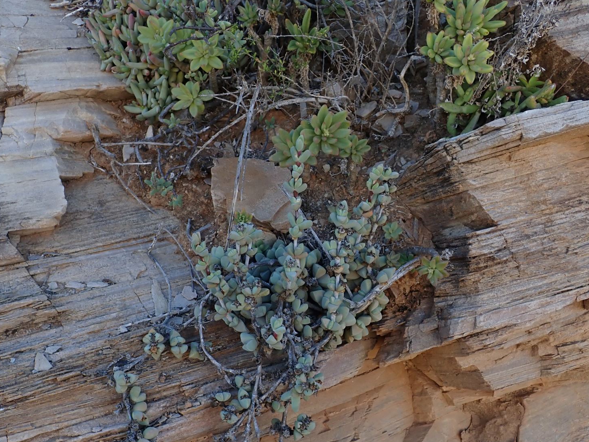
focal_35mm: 41
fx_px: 698
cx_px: 278
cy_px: 295
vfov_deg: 34.8
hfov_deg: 45.7
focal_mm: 5.5
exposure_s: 1/160
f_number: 3.2
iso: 100
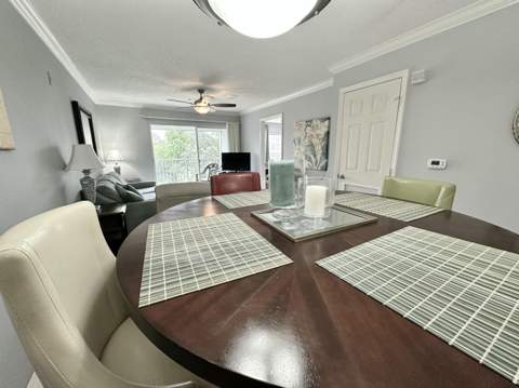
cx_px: 260
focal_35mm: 14
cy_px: 194
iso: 200
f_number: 2.2
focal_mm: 2.22
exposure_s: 1/120
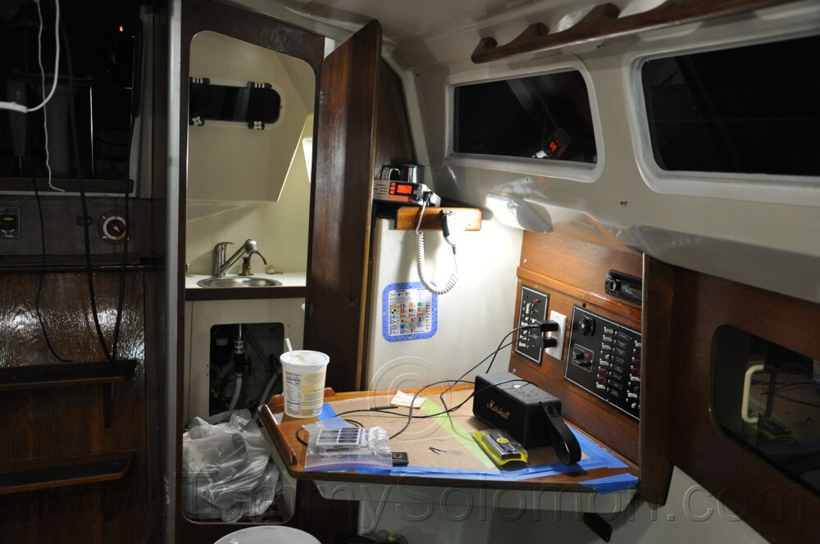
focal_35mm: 36
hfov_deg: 53.2
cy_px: 272
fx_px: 819
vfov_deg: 36.8
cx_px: 410
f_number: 3.8
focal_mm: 24
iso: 800
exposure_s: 1/50
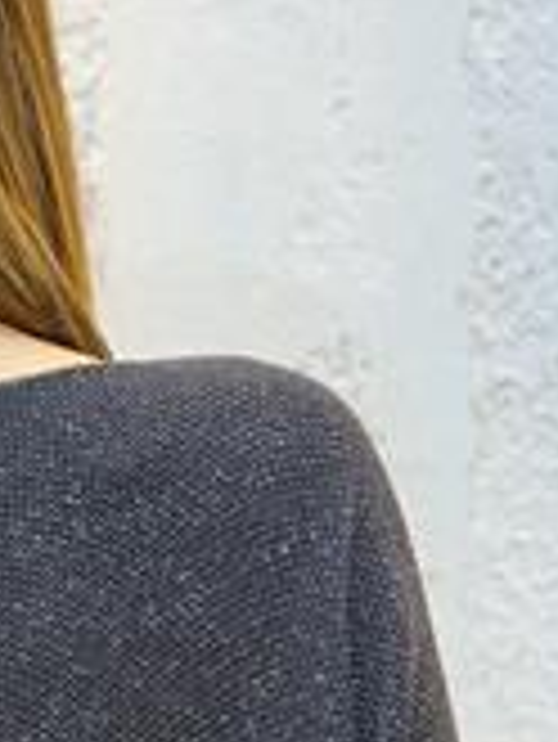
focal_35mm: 120
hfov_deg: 12.2
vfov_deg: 16.0
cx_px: -58
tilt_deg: -11.9
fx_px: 2576
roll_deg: +1.9
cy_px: 771
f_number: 1.78
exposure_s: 1/50
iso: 64
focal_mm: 6.76
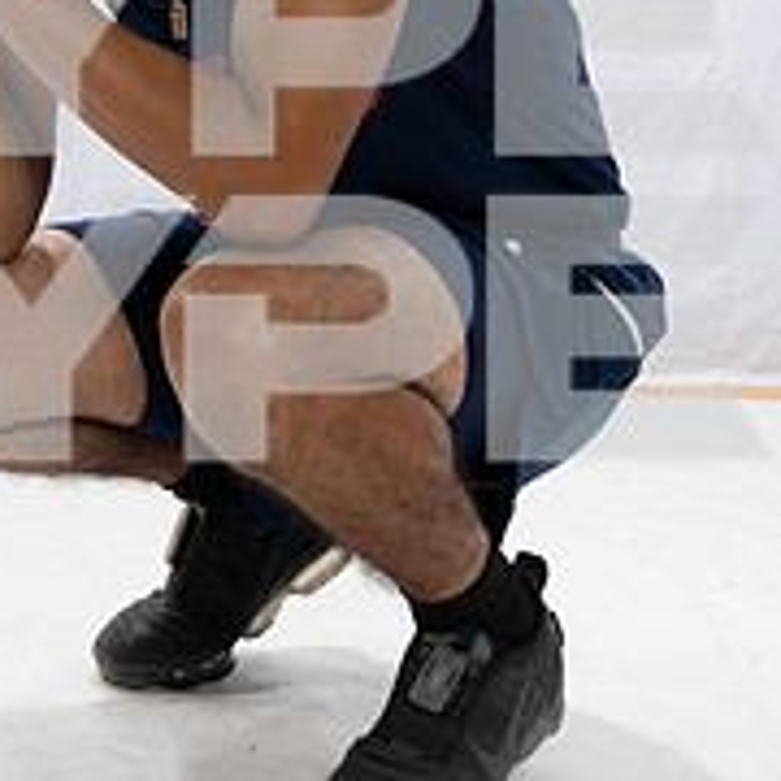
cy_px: 26
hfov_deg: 16.3
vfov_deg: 16.1
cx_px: 143
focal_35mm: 106
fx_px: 2706
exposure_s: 1/250
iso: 1250
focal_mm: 50
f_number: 11
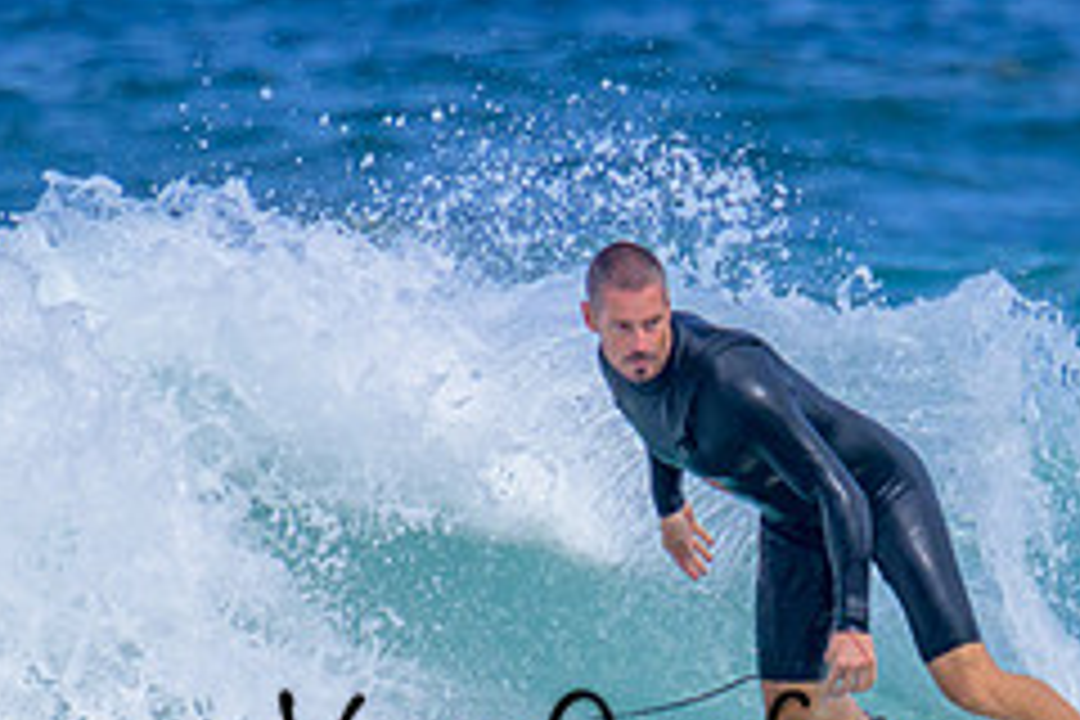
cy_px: 640
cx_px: 1212
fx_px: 78984
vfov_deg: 0.5
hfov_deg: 0.8
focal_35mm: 2633
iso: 1000
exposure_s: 1/2000
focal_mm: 800
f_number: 11
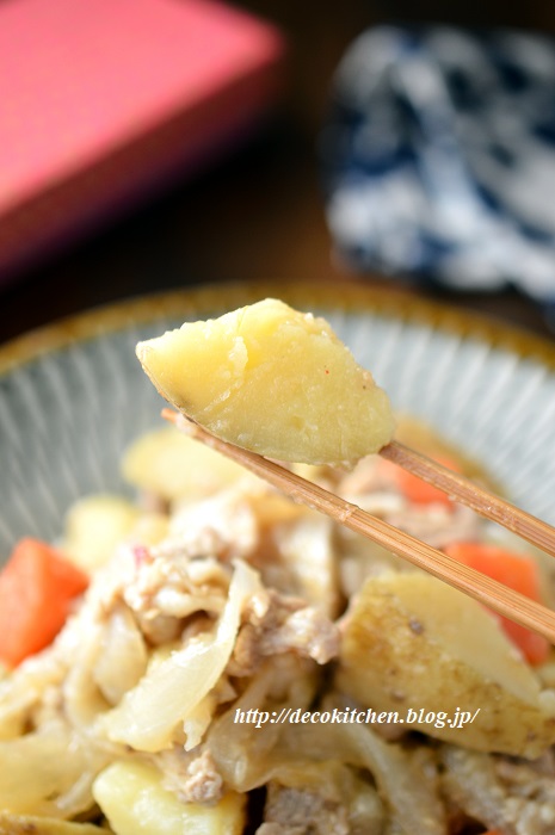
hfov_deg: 22.6
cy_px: 418
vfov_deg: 33.4
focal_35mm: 60
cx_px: 278
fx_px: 1391
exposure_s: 1/160
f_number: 3
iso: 200
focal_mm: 40
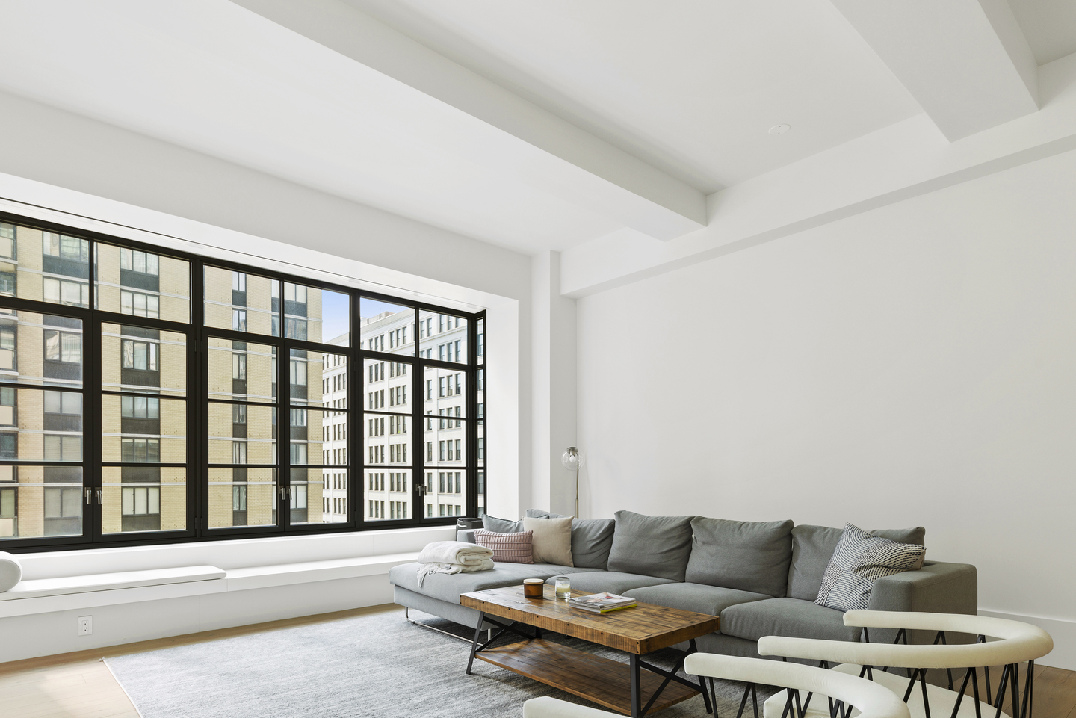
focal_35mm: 20
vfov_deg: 60.8
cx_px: 473
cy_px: 466
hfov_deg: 83.6
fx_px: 598
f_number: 8
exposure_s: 1/3
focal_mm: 15
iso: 100
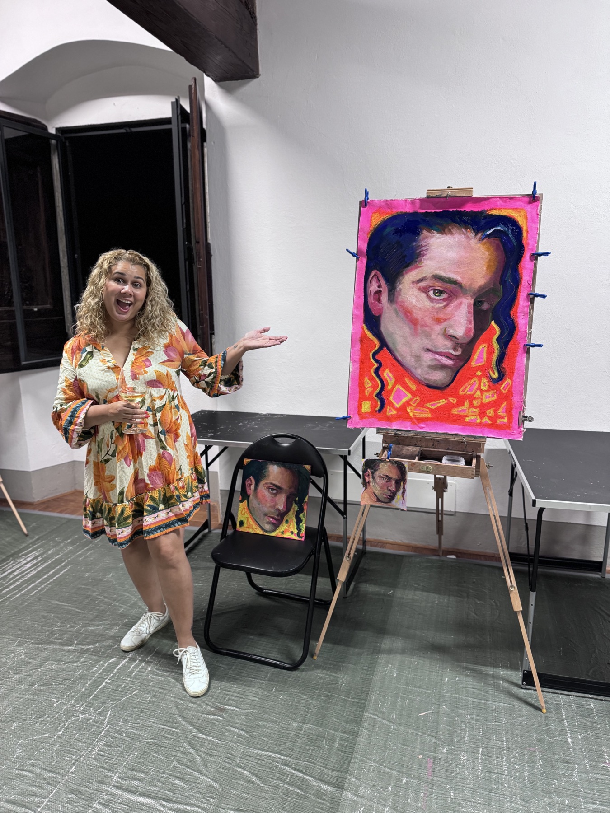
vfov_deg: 71.6
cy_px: 406
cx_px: 305
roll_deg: +0.5
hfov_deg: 56.8
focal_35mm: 24
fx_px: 564
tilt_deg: -11.5
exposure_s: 1/50
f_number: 1.78
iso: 320
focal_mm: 6.76
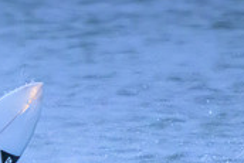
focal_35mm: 3669
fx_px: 24888
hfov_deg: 0.6
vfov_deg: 0.4
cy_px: 242
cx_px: -126
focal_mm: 900
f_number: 11
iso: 14400
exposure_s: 1/500
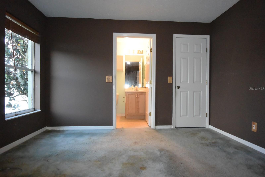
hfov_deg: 84.0
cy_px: 88
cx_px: 132
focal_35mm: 20
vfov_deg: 61.9
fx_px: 147
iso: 3200
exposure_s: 1/60
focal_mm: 7.5
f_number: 3.8
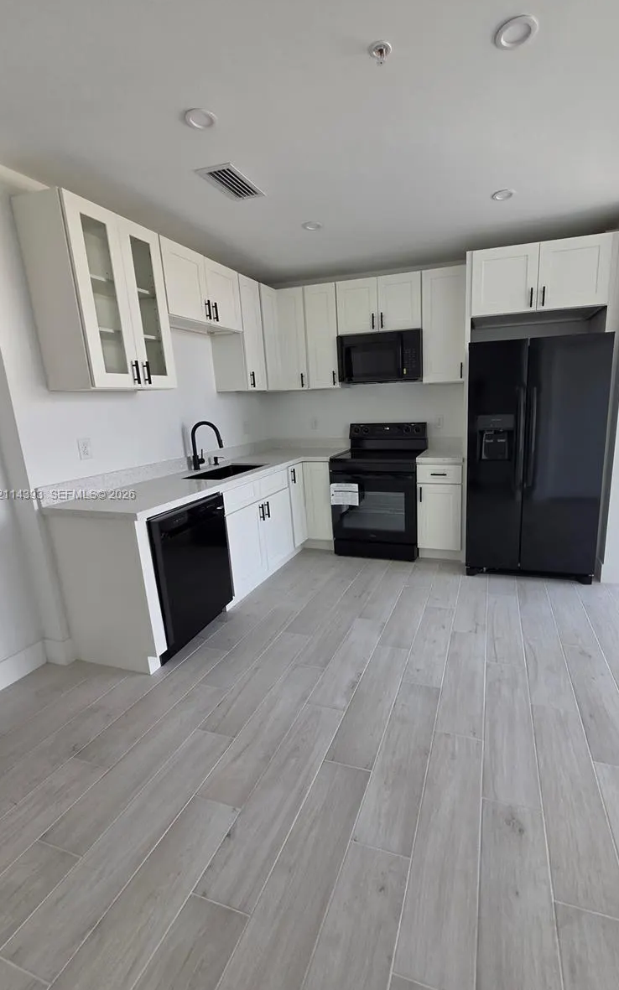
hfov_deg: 78.1
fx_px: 378
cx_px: 357
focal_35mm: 14
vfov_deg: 105.3
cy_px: 495
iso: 80
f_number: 2.2
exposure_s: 1/120
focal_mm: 2.2
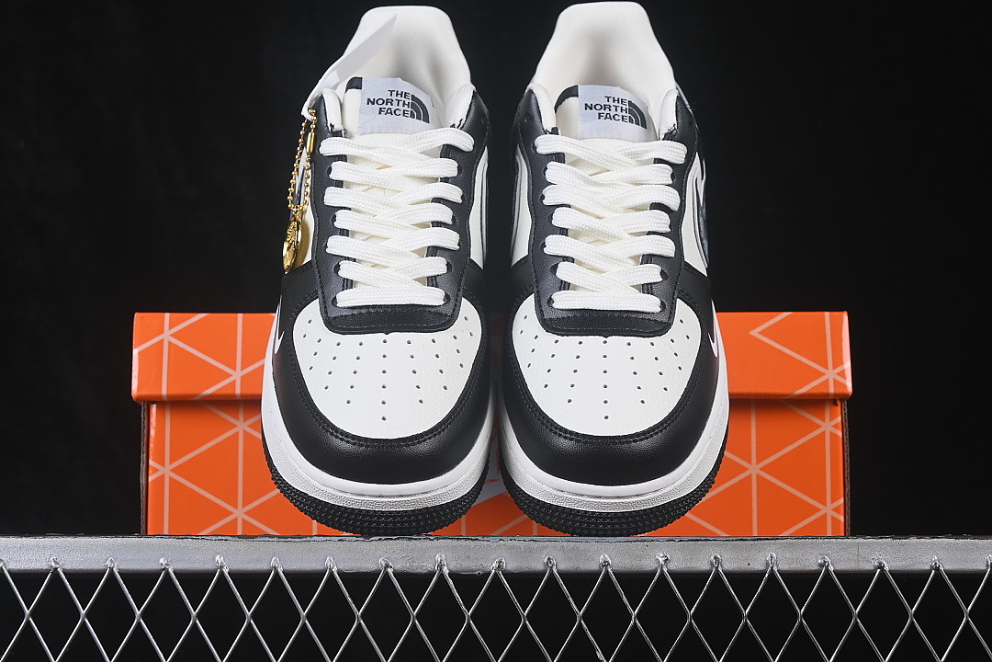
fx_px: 2067
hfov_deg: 27.0
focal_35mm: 75
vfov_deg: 18.2
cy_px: 331
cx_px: 496
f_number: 8
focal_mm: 50
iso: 160
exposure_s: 1/80
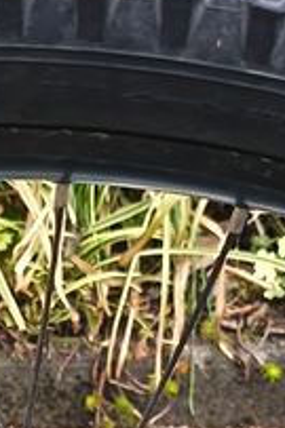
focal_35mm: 123
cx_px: -21
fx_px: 1463
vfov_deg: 15.1
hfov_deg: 11.0
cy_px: 692
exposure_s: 1/100
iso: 177
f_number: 1.75
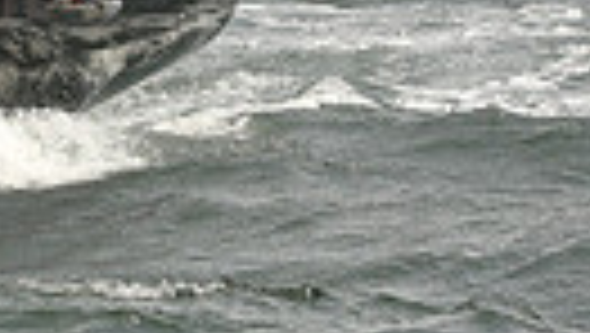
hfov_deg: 6.4
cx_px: -622
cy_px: -155
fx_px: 5074
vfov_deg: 3.7
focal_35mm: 324
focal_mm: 70
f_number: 11
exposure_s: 1/1000
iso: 400
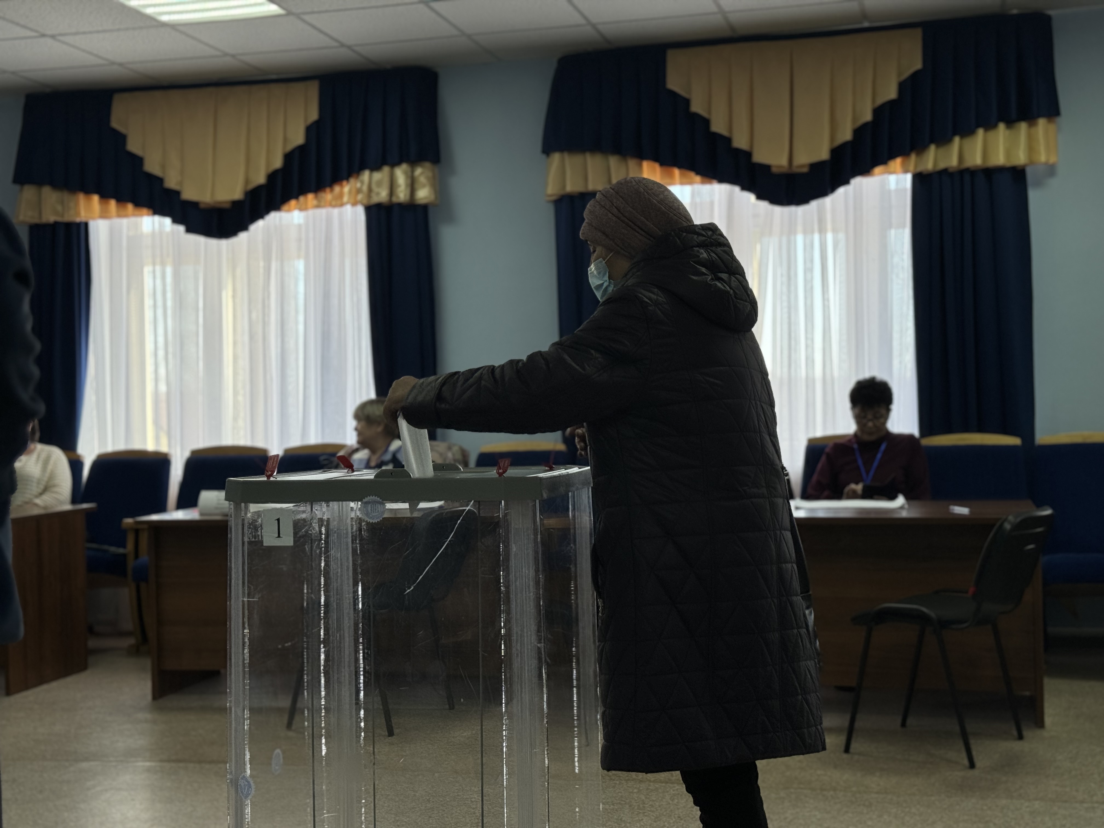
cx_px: 552
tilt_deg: +0.3
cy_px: 414
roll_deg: +1.0
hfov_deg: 39.7
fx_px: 1531
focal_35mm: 48
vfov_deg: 30.3
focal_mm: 6.86
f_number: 1.78
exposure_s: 1/407
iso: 64
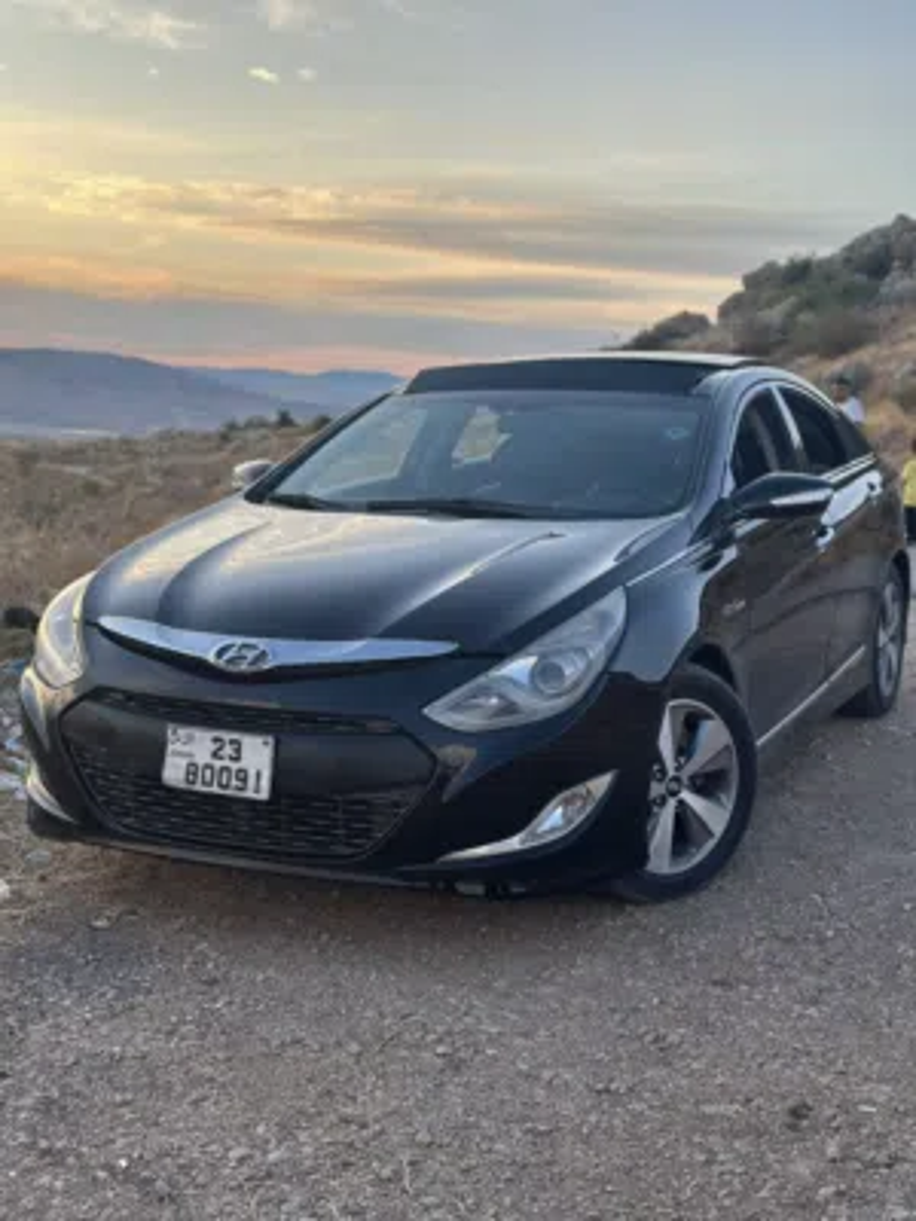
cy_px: 610
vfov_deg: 39.7
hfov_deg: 30.3
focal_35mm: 48
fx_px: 1694
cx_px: 458
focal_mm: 6.86
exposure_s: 1/623
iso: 80
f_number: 1.78
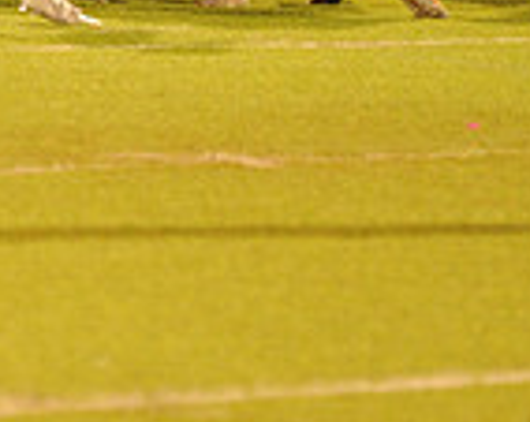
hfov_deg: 2.5
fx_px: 12006
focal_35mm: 767
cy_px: -232
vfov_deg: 2.0
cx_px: -276
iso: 3200
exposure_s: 1/160
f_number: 4
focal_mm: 200
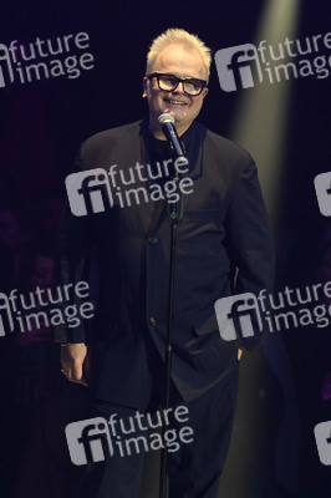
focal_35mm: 280
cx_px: 166
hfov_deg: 4.9
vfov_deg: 7.4
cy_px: 249
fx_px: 3868
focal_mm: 280
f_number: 5.6
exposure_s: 1/320
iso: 4000
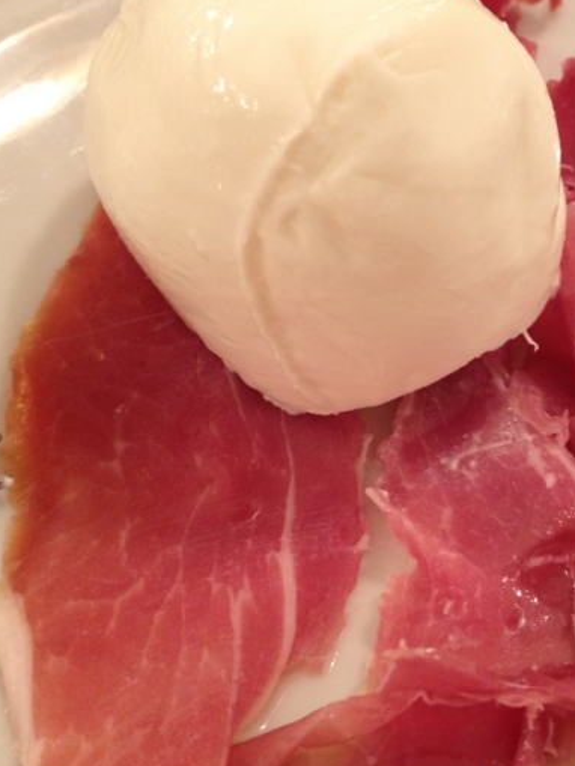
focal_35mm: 55
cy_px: 325
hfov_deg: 26.3
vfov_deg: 34.9
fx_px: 1218
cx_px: 420
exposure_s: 1/20
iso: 160
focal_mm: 4.28
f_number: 2.4
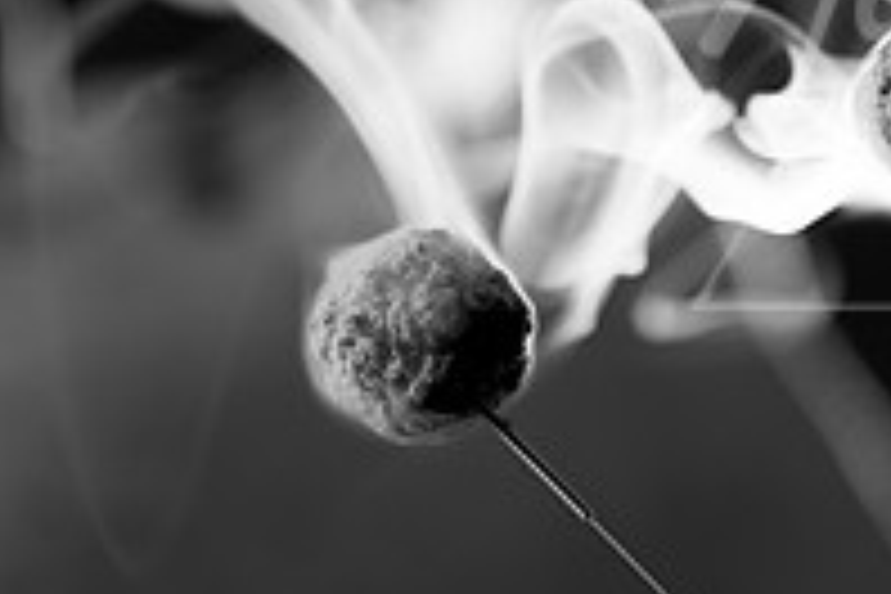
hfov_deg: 6.7
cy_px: -29
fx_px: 7598
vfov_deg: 4.5
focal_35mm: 307
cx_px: 1156
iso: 800
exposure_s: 1/200
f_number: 5
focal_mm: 105
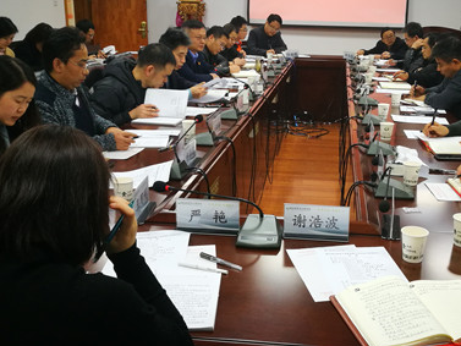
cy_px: 176
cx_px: 279
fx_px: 573
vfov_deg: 33.6
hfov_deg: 43.6
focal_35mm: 43
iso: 200
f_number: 2.2
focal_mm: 4.5
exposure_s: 1/33.3
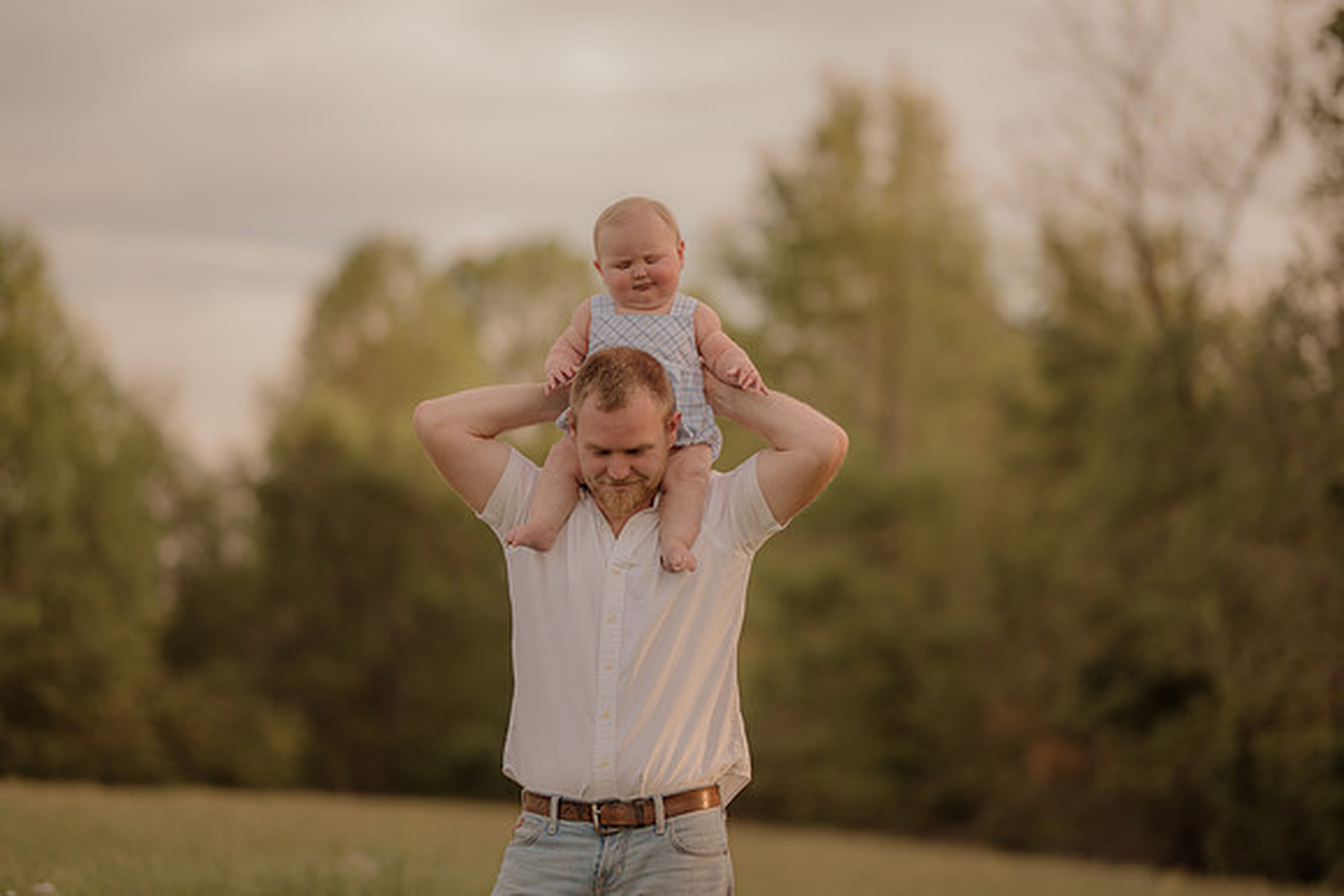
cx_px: 672
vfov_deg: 16.1
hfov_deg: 23.9
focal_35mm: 85
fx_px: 3174
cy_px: 448
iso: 160
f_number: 1.4
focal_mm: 85
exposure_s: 1/800
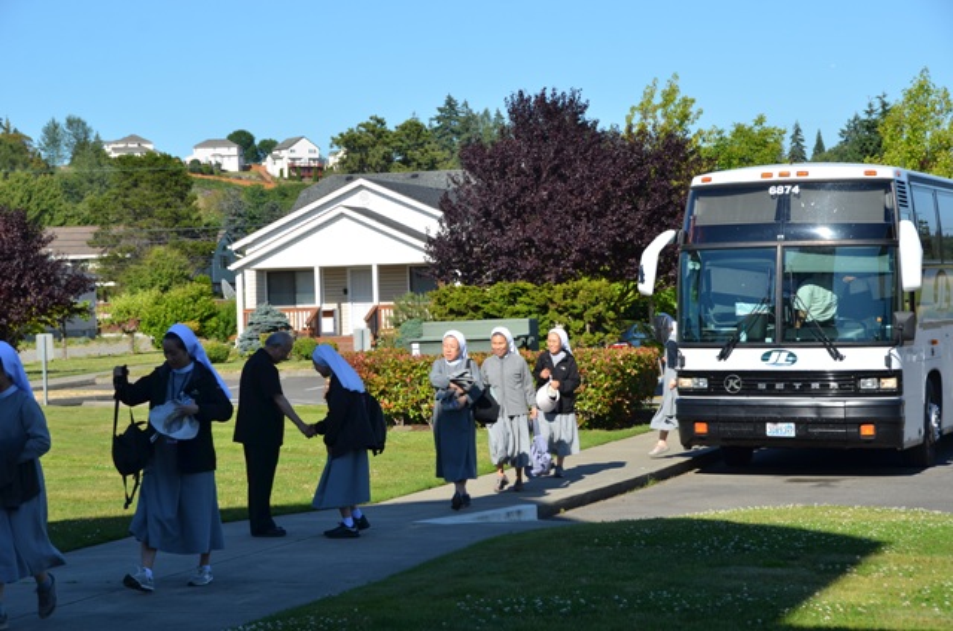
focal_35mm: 90
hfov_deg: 22.7
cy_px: 316
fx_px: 2378
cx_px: 476
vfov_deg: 15.1
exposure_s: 1/250
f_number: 8
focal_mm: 60
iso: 100
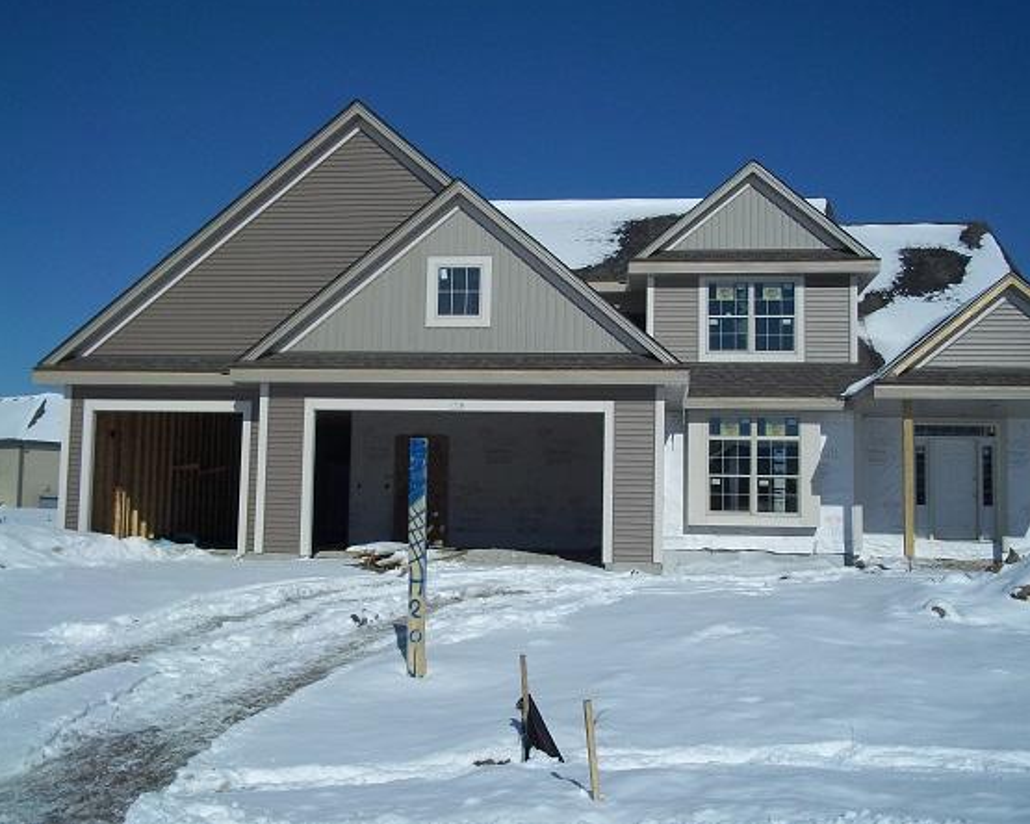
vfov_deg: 39.2
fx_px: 1158
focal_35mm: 38
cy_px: 408
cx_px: 490
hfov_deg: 47.9
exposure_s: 1/800
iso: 80
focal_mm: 6.5
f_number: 8
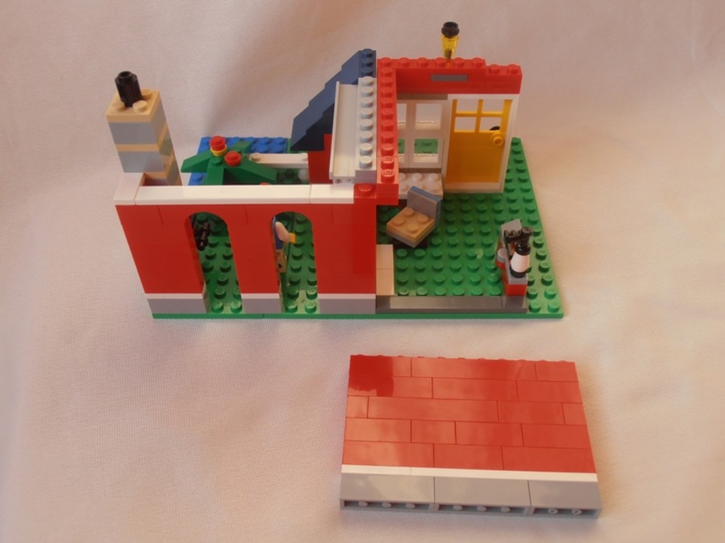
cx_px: 362
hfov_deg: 50.1
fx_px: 775
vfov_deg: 38.7
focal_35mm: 37
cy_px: 272
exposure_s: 1/40
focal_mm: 6.61
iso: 80
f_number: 3.9
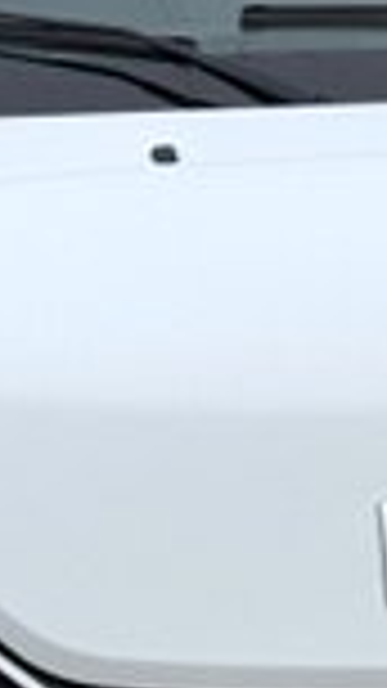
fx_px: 4983
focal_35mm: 273
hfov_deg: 4.4
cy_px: 355
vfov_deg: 7.9
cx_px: 99
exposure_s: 1/436
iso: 64
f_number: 1.78
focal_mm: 6.76
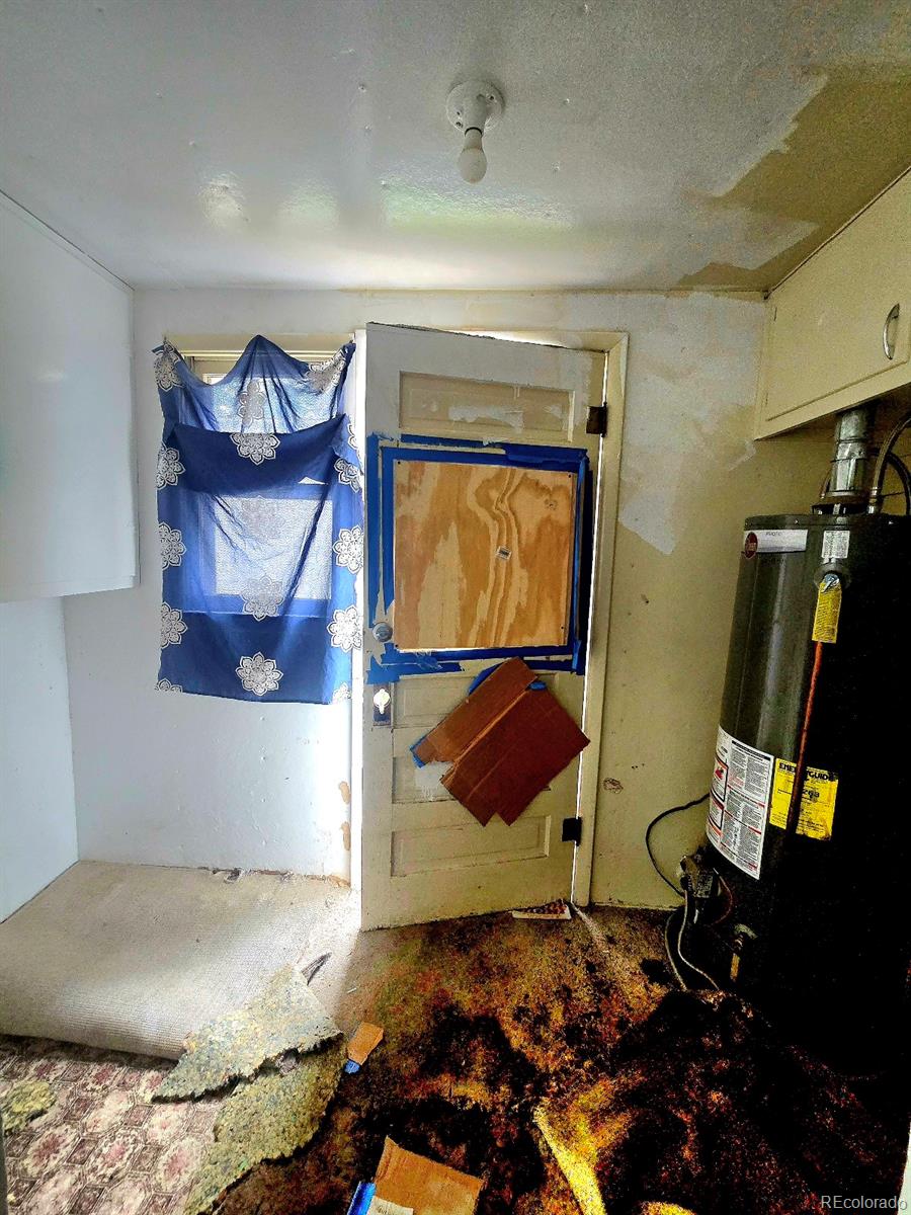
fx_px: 456
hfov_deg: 89.9
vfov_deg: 106.2
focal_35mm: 13
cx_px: 456
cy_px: 608
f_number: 2.2
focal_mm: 2.2
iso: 500
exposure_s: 1/101
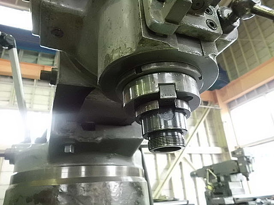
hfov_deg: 67.3
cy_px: 102
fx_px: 206
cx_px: 137
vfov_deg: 53.1
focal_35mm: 26
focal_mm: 4.6
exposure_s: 1/30
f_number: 3.2
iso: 800
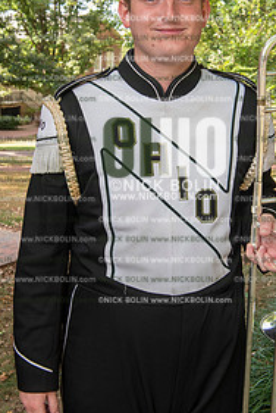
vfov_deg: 35.4
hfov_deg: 24.2
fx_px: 642
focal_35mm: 56
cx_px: 164
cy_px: 159
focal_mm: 35
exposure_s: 1/100
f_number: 8
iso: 500
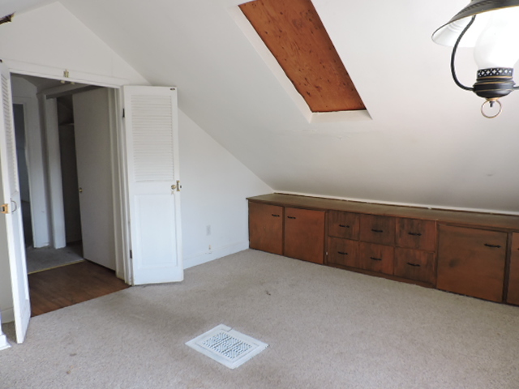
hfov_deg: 71.6
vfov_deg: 56.8
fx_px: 360
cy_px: 194
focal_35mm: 24
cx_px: 260
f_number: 3
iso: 250
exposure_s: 1/30
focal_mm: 4.3
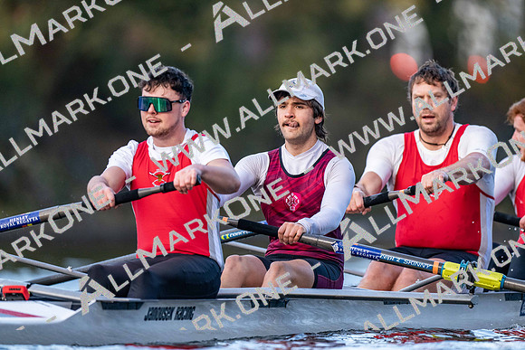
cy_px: 175
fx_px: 8752
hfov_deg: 3.4
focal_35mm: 600
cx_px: 262
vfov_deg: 2.3
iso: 2800
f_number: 4
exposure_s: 1/2500
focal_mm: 600
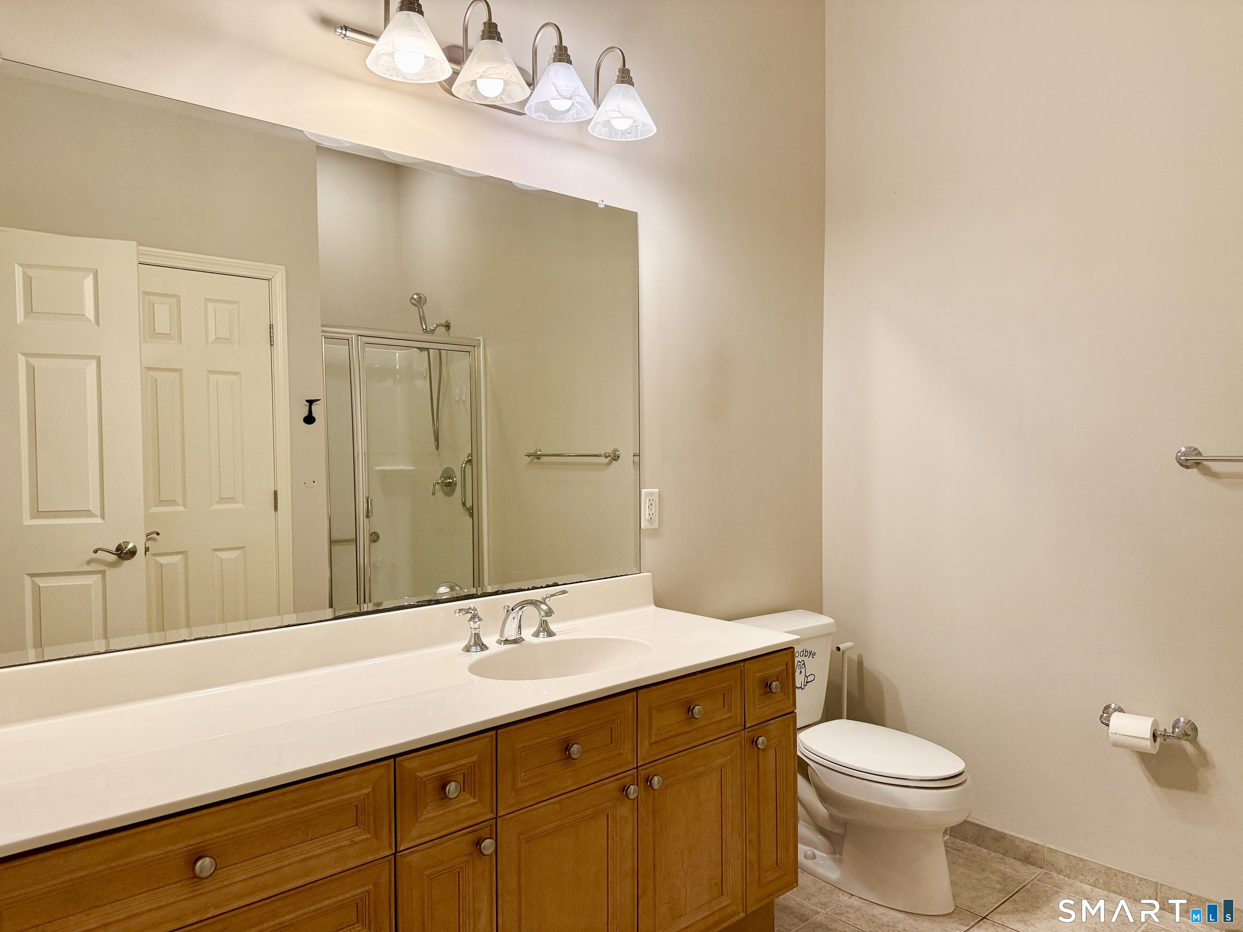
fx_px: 862
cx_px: 622
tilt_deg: -0.9
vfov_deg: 56.8
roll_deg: +0.3
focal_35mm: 24
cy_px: 466
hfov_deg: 71.6
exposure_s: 1/195
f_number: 1.78
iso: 200
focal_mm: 6.76
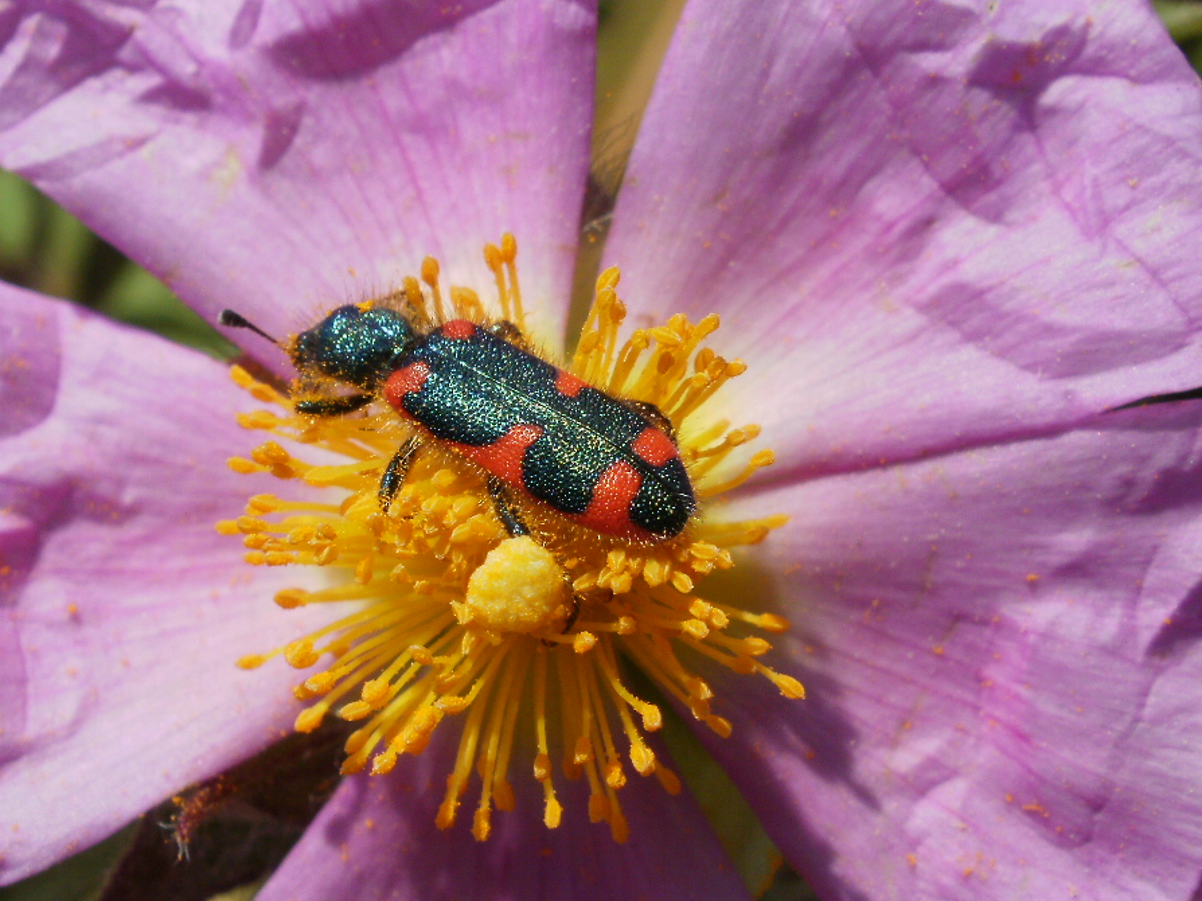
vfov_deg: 23.3
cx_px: 507
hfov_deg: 30.7
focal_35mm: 63
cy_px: 485
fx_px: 2187
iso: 100
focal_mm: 7.7
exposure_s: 1/640
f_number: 6.3
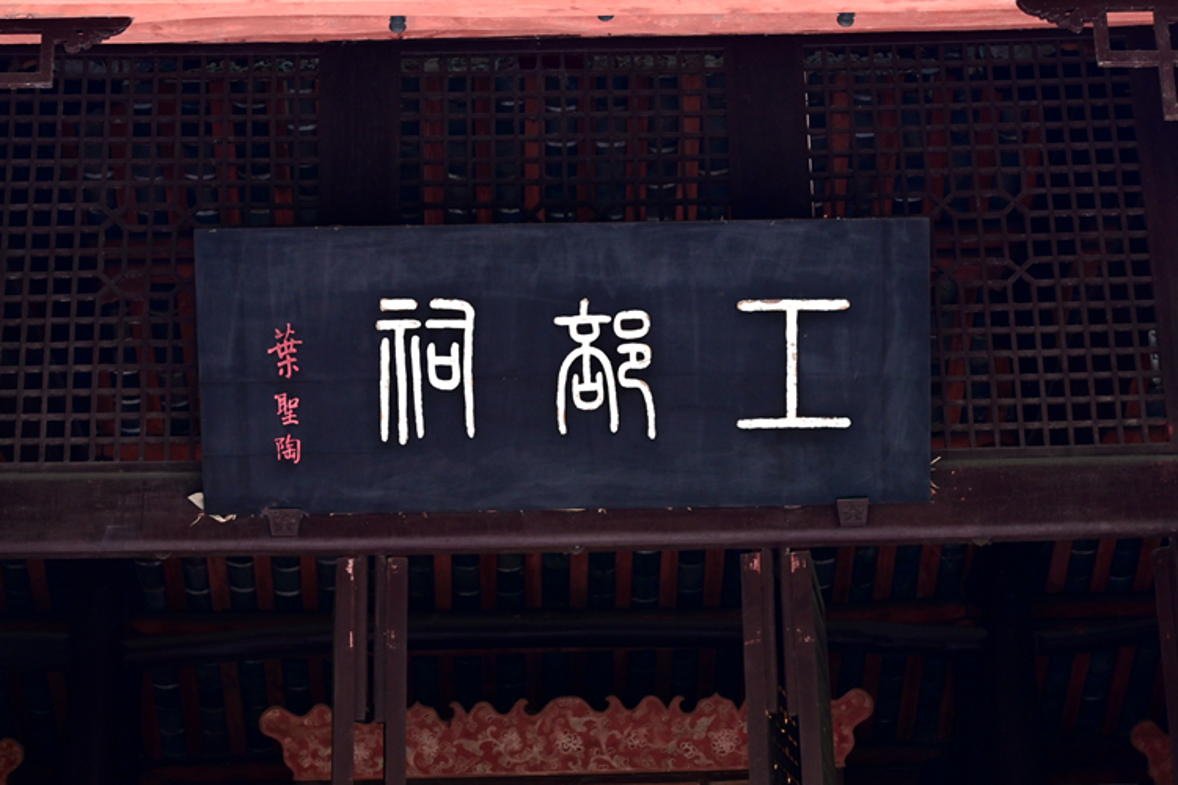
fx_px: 2618
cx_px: 591
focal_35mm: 80
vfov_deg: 17.0
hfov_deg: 25.4
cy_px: 300
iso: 200
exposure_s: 1/5
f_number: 8
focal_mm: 50
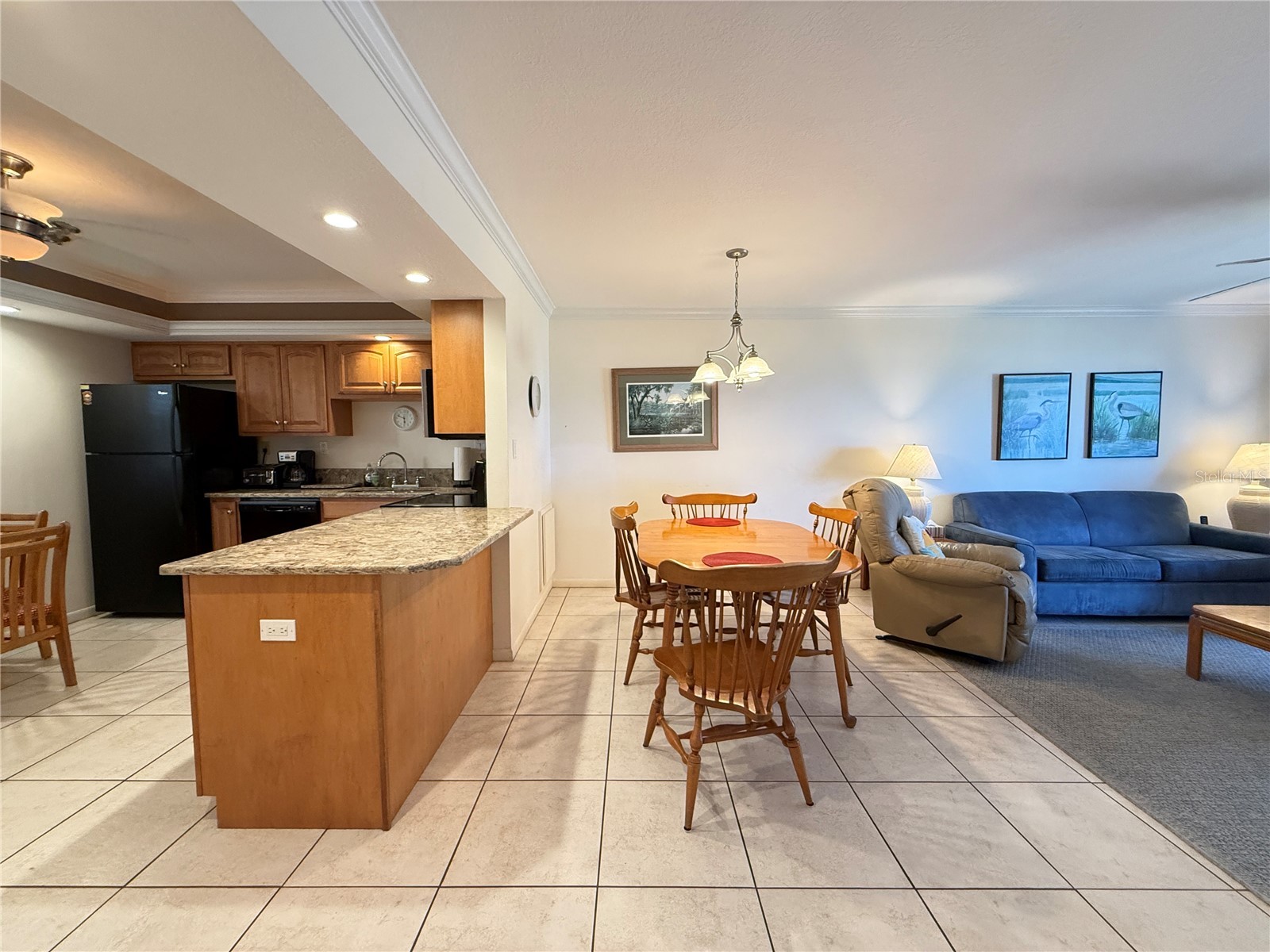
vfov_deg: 85.7
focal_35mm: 14
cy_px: 476
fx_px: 514
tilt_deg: -3.7
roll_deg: +0.2
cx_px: 635
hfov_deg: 102.1
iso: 500
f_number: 2.2
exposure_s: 1/120
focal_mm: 2.22
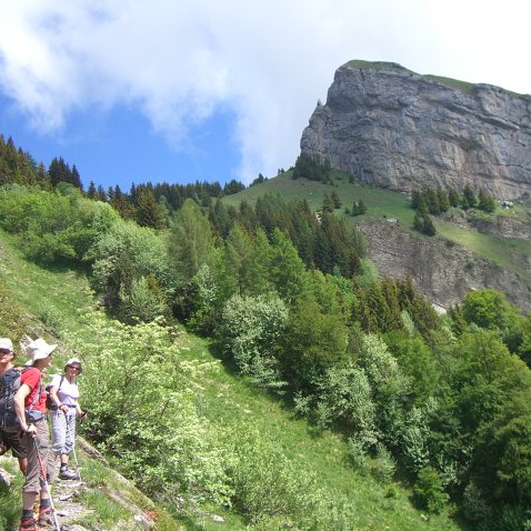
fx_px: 781
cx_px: 287
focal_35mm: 45
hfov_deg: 37.5
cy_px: 266
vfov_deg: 37.6
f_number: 4.3
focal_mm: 6.2
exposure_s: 1/320
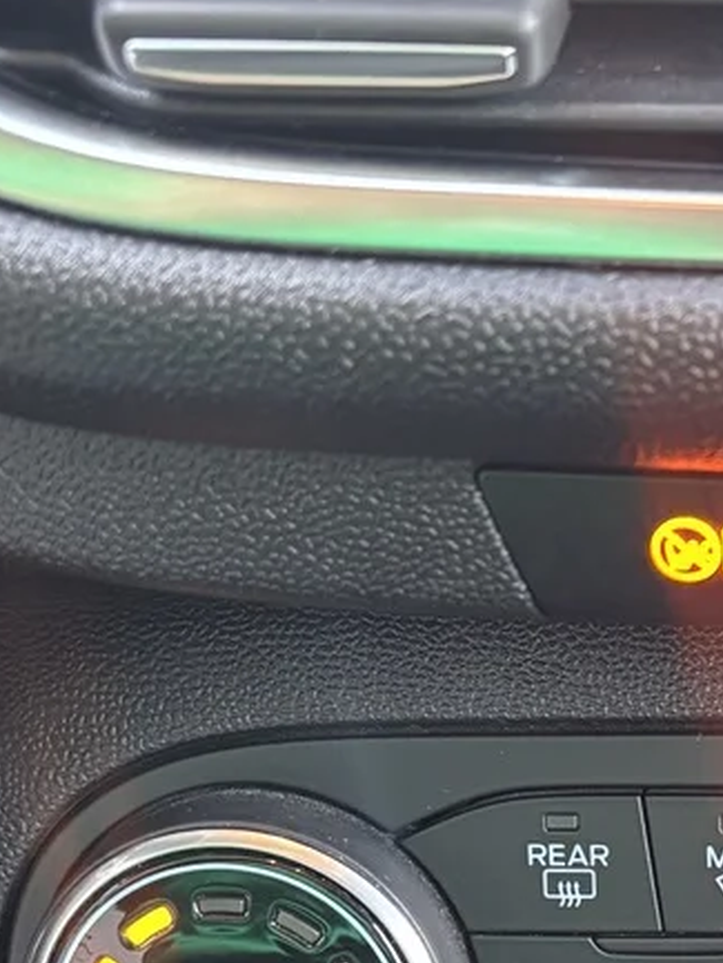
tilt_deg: -34.5
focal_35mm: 96
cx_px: 1026
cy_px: 963
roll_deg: +0.8
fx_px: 2672
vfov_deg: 19.8
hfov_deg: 14.5
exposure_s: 1/53
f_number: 1.6
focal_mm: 5.96
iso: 500
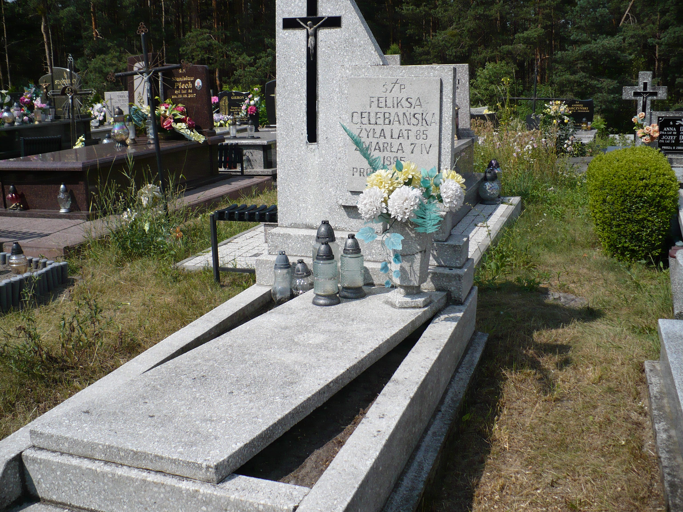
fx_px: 730
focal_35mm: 37
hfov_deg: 50.1
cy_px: 256
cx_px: 342
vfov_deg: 38.7
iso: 100
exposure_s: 1/250
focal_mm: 6.1
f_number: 8
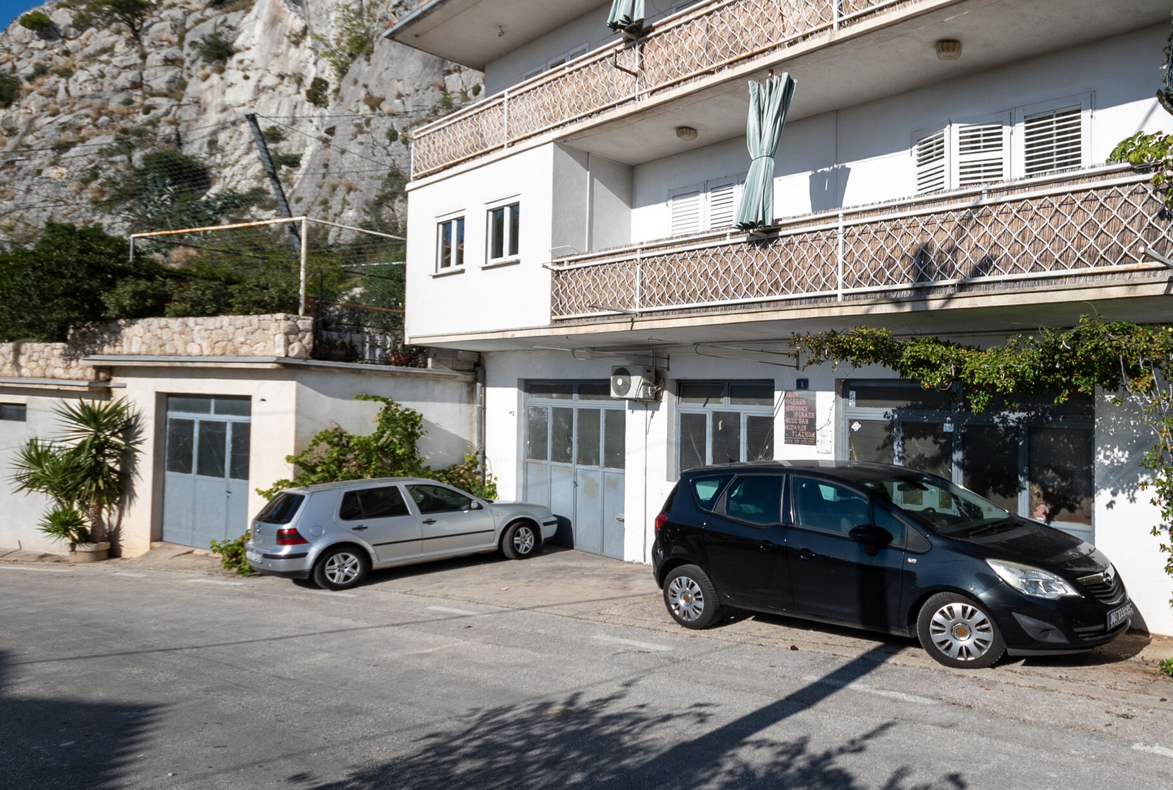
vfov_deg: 54.0
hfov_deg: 74.0
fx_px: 752
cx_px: 766
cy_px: 245
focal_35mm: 23
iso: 100
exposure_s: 1/500
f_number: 9
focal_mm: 10
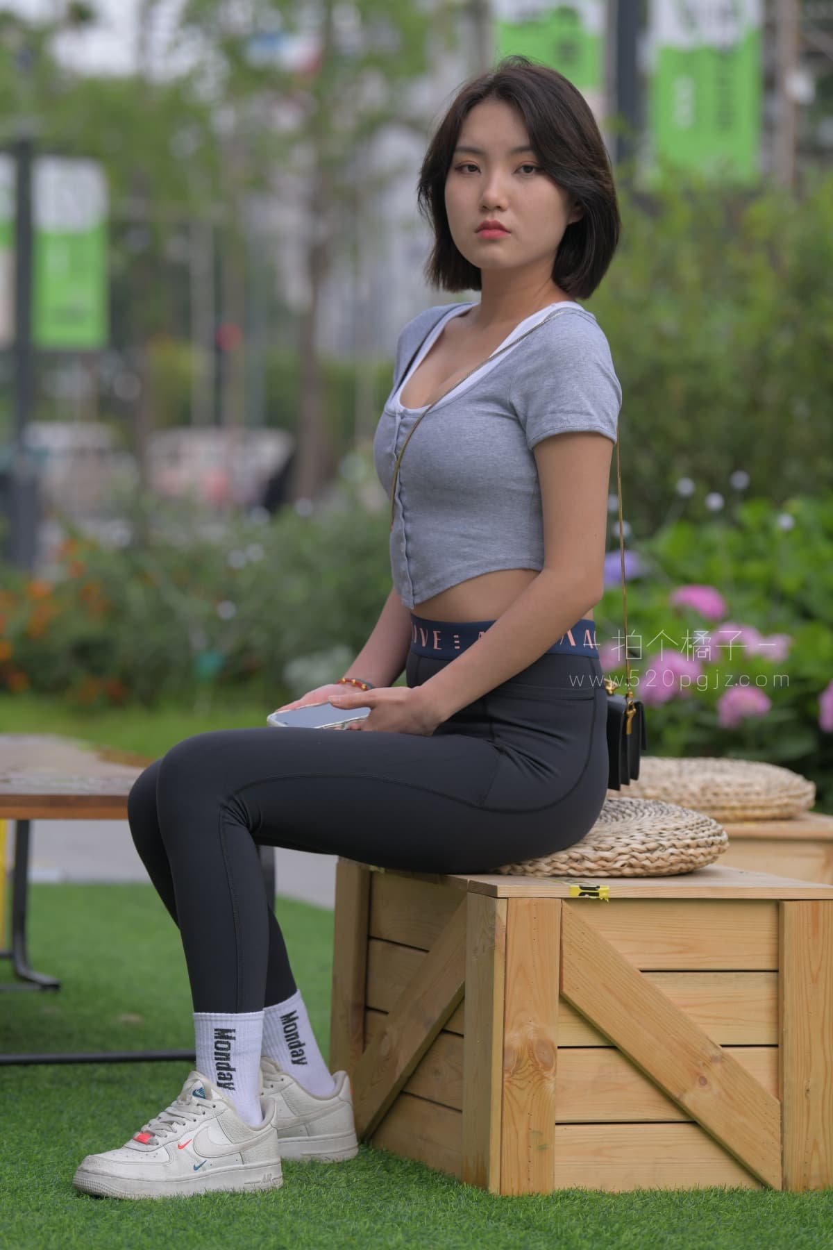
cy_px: 625
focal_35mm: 125
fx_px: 4338
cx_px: 416
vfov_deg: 16.4
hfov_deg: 11.0
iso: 180
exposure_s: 1/800
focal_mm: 125
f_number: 4
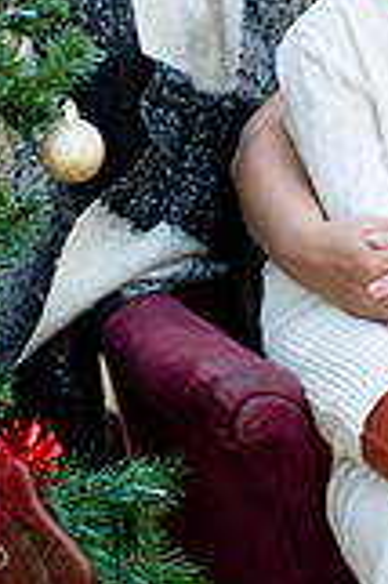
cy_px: 51
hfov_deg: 9.8
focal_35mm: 140
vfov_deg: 14.5
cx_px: 265
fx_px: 2268
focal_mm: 50
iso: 100
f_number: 4
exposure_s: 1/80
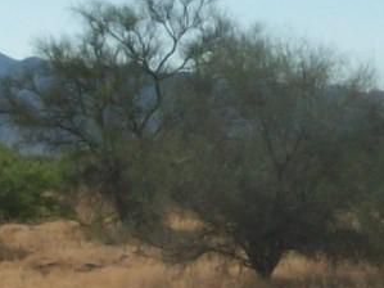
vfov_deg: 6.3
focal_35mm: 233
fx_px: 2584
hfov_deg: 8.4
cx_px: 512
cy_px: -66
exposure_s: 1/617
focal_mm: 5.7
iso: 64
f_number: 5.5
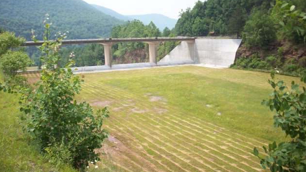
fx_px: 333
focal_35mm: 41
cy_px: 70
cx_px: 151
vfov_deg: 29.0
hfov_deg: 49.4
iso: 80
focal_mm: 6.2
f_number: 5.6
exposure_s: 1/239
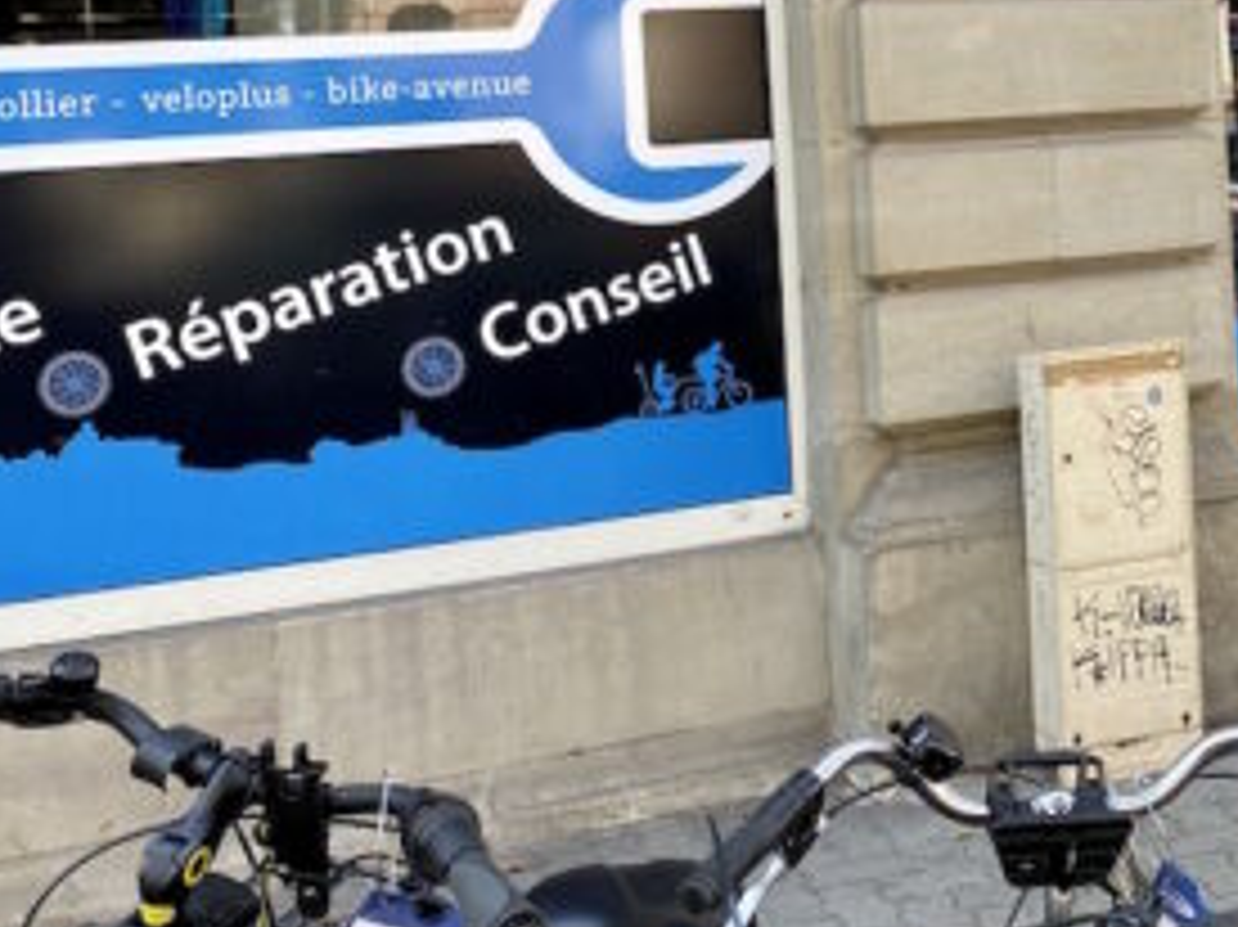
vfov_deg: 22.7
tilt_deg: +1.3
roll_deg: +3.0
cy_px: 94
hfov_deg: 29.0
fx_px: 2252
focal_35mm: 63
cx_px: 1204
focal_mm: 4.25
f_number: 1.8
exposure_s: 1/122
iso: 40
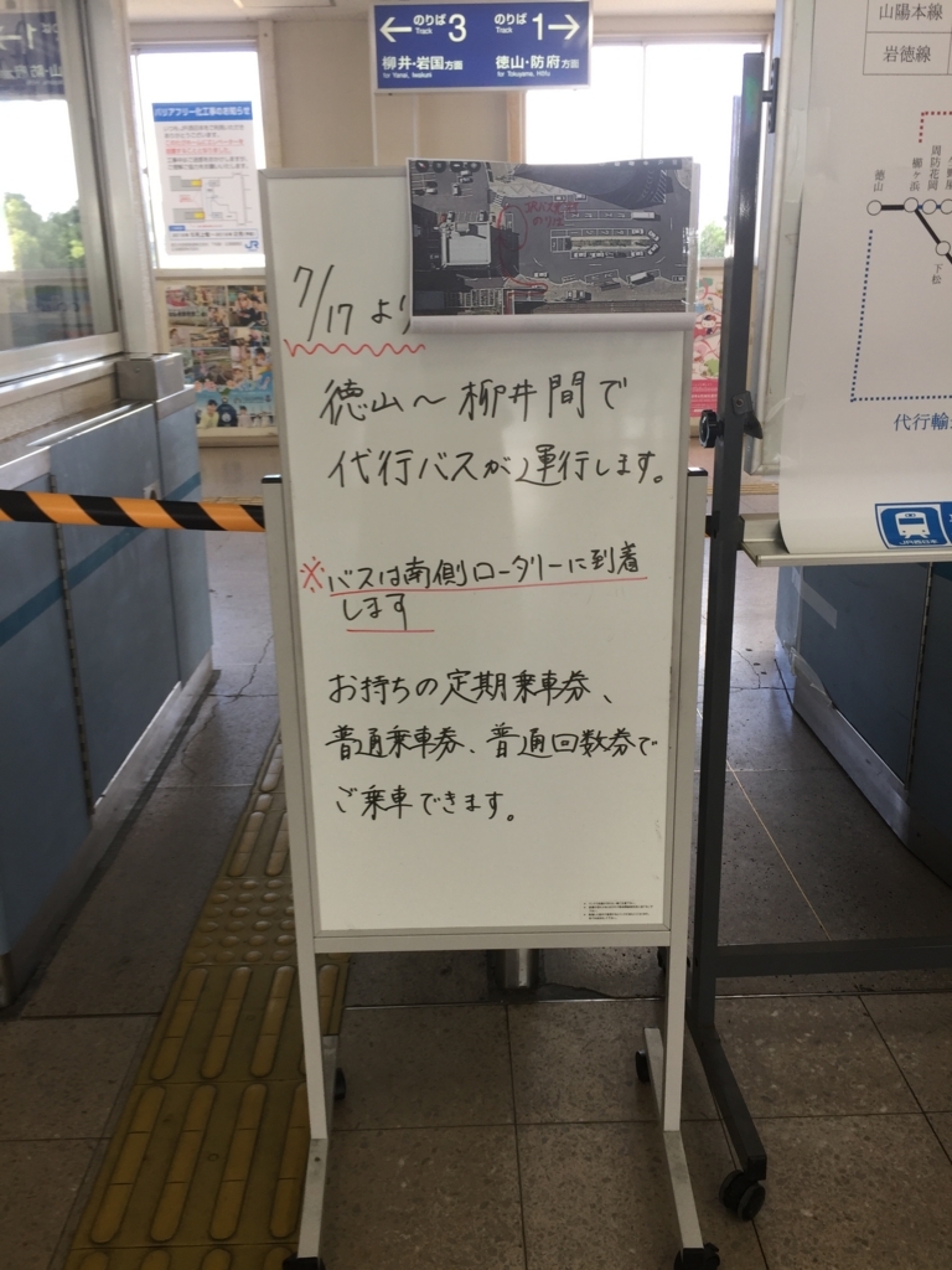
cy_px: 635
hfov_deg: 48.2
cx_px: 476
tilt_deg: -14.1
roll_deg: +1.1
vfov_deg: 61.7
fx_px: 1063
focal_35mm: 29
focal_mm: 4.15
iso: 32
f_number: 2.2
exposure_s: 1/60
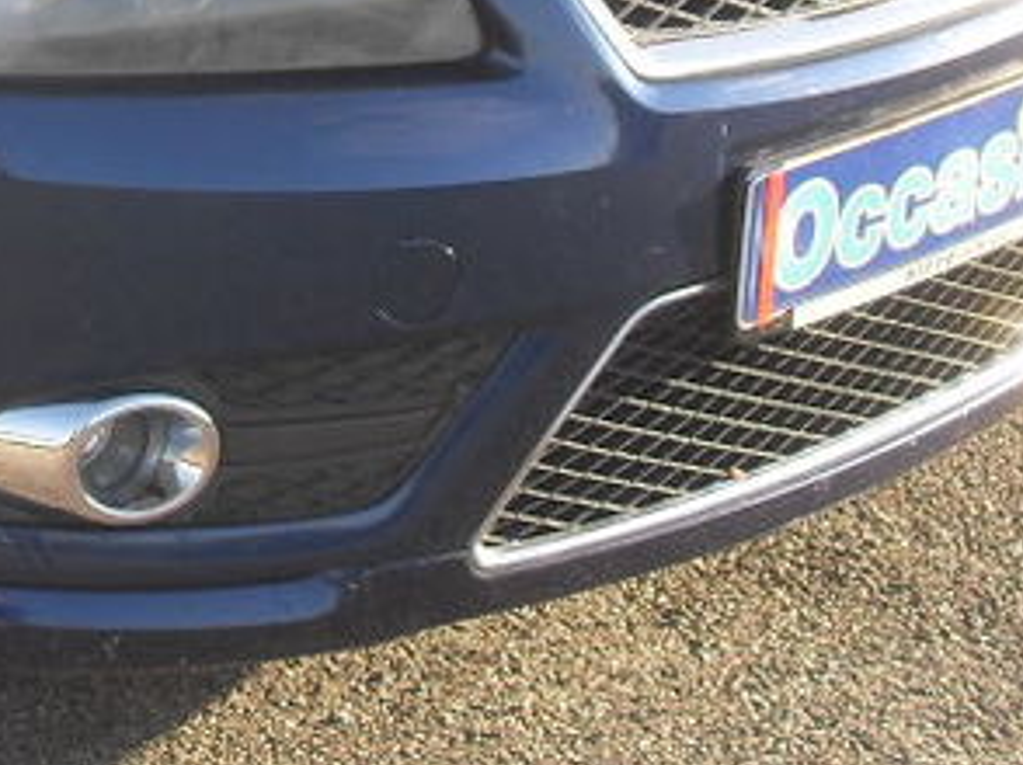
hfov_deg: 14.9
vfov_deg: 11.4
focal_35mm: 126
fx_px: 3721
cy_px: -268
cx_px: -341
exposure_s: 1/125
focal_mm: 6.3
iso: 80
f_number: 2.8
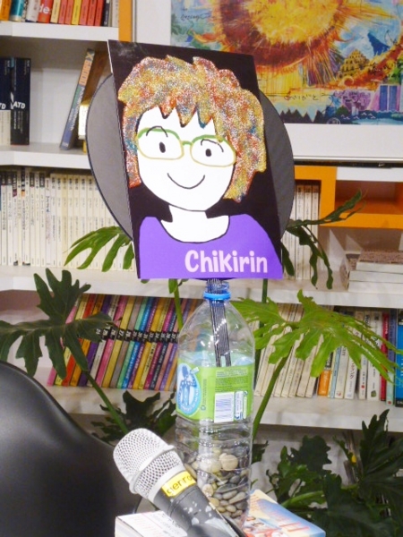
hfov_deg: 17.4
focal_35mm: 85
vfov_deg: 23.0
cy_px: 268
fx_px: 1319
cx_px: 202
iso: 400
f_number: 5.3
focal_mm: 14.3
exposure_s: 1/40
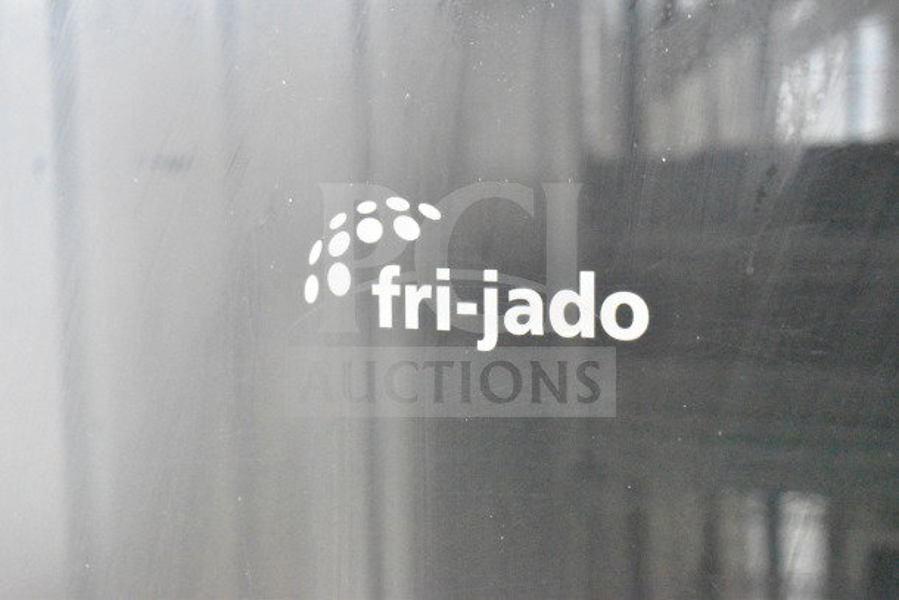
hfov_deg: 33.4
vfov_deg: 22.6
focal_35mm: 60
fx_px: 1499
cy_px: 300
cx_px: 450
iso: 25600
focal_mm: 40
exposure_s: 1/50
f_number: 5
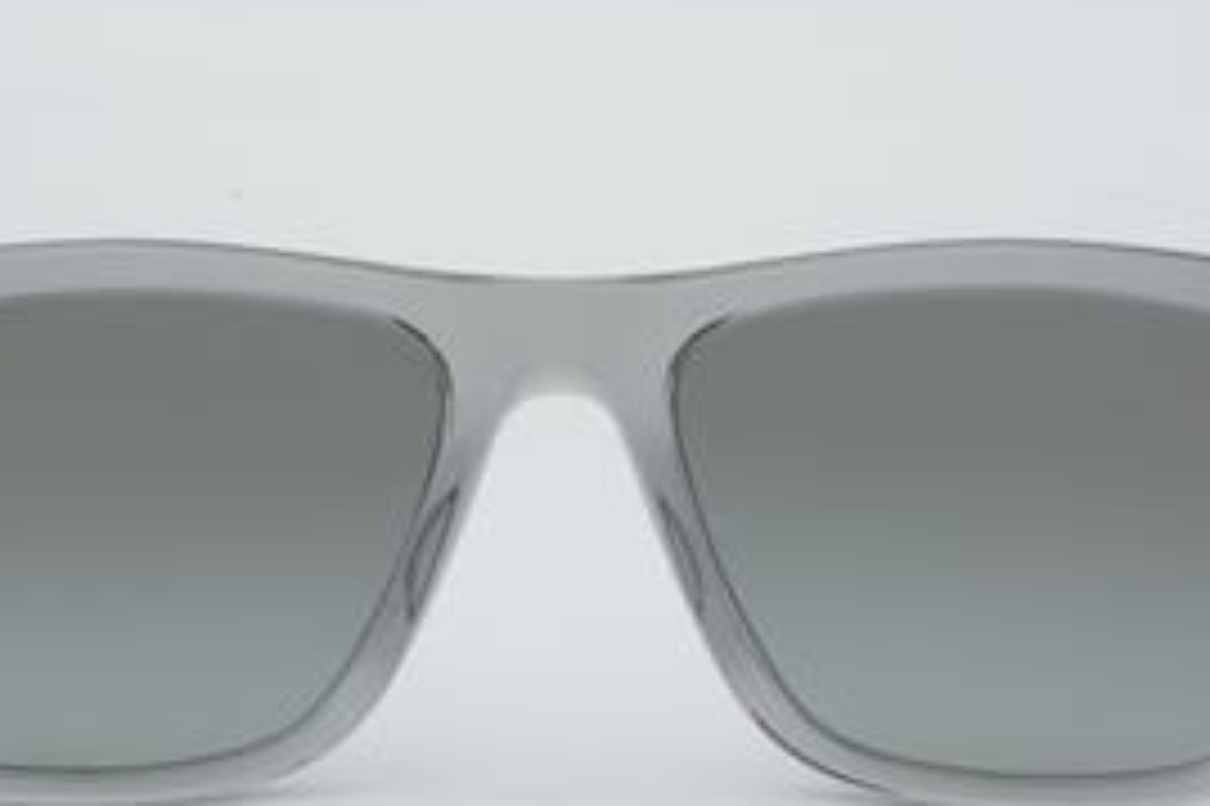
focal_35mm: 123
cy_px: 531
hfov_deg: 16.7
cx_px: 567
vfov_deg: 11.1
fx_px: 4123
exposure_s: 1/3
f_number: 32
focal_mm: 55
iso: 100
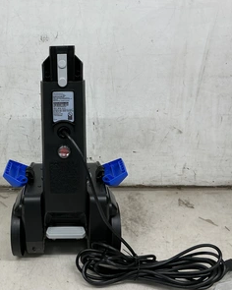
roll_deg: +1.4
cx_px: 61
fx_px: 318
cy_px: 145
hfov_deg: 39.2
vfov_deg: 49.1
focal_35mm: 37
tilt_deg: -21.8
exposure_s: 1/120
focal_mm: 3
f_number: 1.8
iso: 40
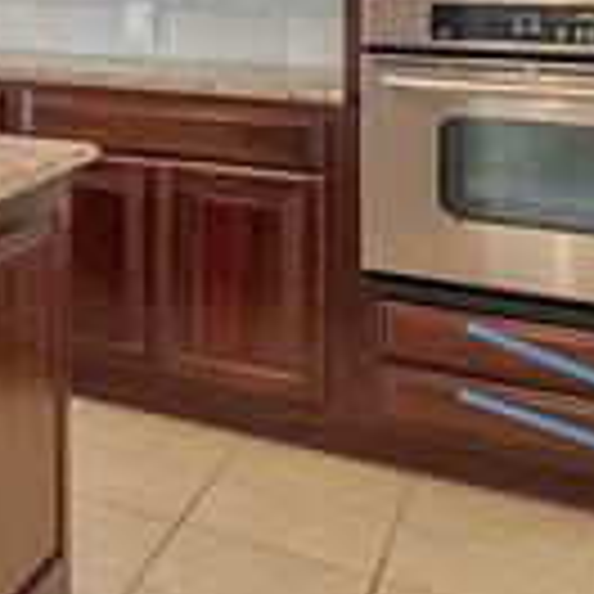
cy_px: -68
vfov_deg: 25.6
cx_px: -540
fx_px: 1204
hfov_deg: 19.1
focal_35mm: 62
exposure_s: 1/4
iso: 100
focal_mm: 10
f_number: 8
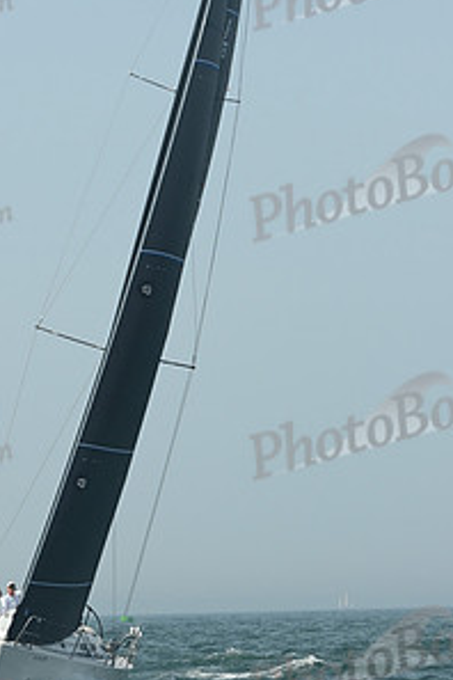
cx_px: 132
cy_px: 334
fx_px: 4492
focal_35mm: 238
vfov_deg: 8.7
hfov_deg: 5.8
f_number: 8
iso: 320
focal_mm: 122
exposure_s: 1/1250
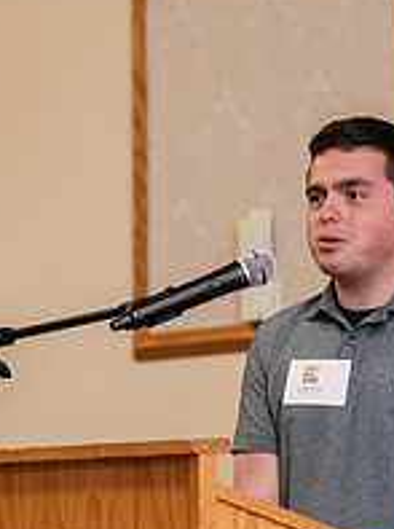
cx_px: 346
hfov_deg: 5.7
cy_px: 396
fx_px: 3974
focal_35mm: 261
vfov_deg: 7.6
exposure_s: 1/200
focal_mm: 92
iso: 3200
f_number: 3.2
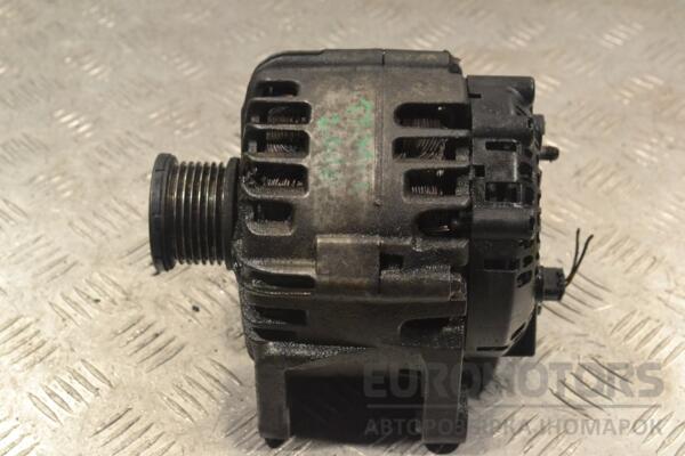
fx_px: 1256
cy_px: 228
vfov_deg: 20.6
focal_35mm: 66
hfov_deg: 30.5
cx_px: 342
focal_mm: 44
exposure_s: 1/320
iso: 3200
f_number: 9
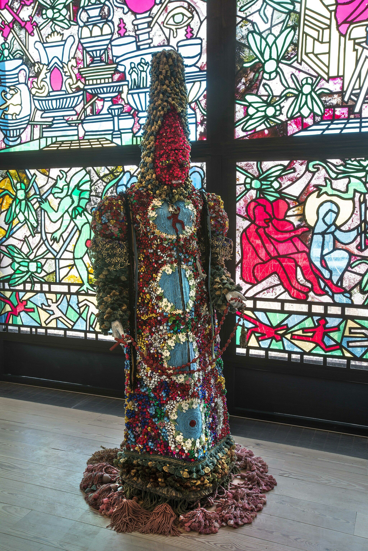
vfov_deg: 54.4
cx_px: 184
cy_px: 276
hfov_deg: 37.9
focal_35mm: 35
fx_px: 536
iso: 100
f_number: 16
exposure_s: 1/2.5
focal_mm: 35
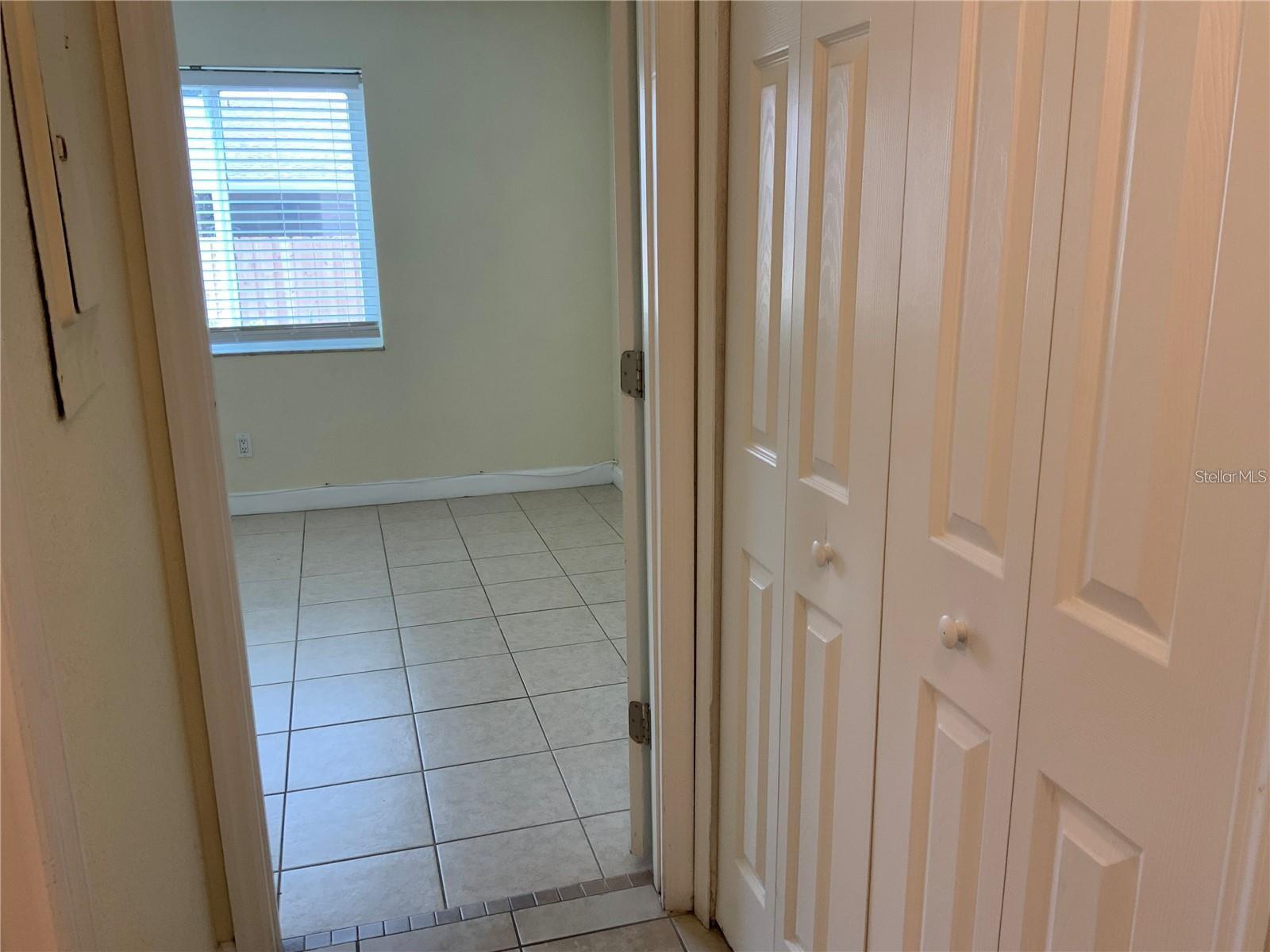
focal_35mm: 29
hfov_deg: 61.7
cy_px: 476
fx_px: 1064
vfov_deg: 48.2
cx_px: 635
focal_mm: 3
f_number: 1.8
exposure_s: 1/60
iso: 64
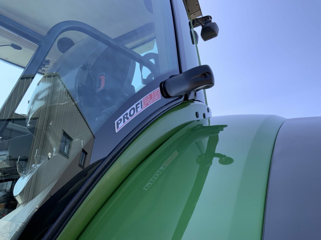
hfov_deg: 61.7
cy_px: 120
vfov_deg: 48.2
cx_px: 160
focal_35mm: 29
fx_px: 269
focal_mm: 3
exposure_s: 1/514
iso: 16
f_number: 1.8
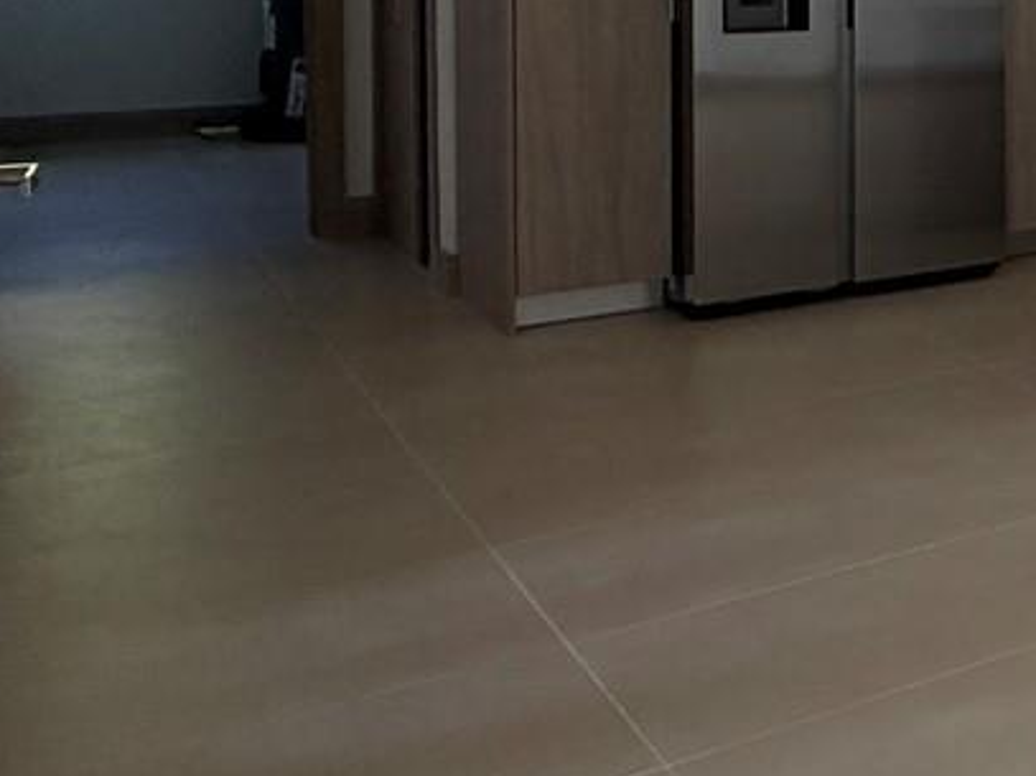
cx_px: 1871
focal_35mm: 55
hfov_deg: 21.8
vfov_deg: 25.1
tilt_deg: -0.8
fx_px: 1646
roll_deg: -2.0
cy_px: -31
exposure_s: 1/121
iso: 100
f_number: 2.2
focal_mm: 2.22
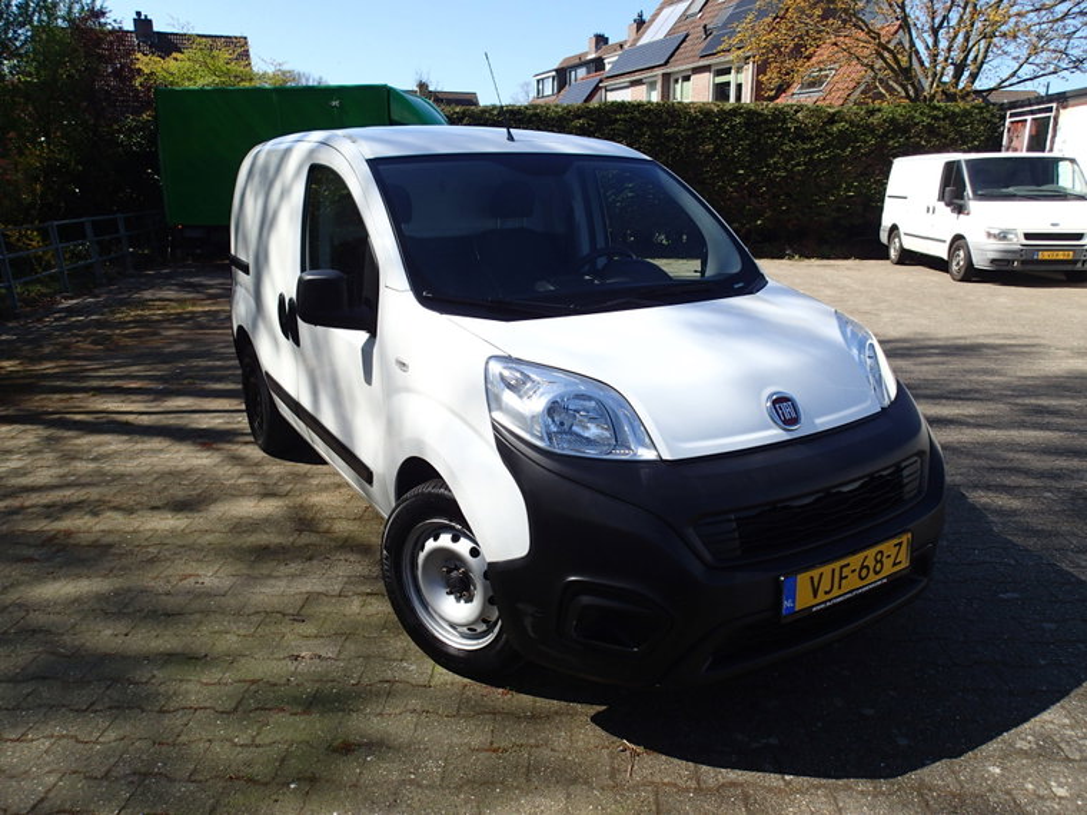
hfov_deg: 69.4
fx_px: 785
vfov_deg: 54.9
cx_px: 544
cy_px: 408
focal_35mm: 25
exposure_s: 1/1000
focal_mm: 4.5
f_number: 2.8
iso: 100
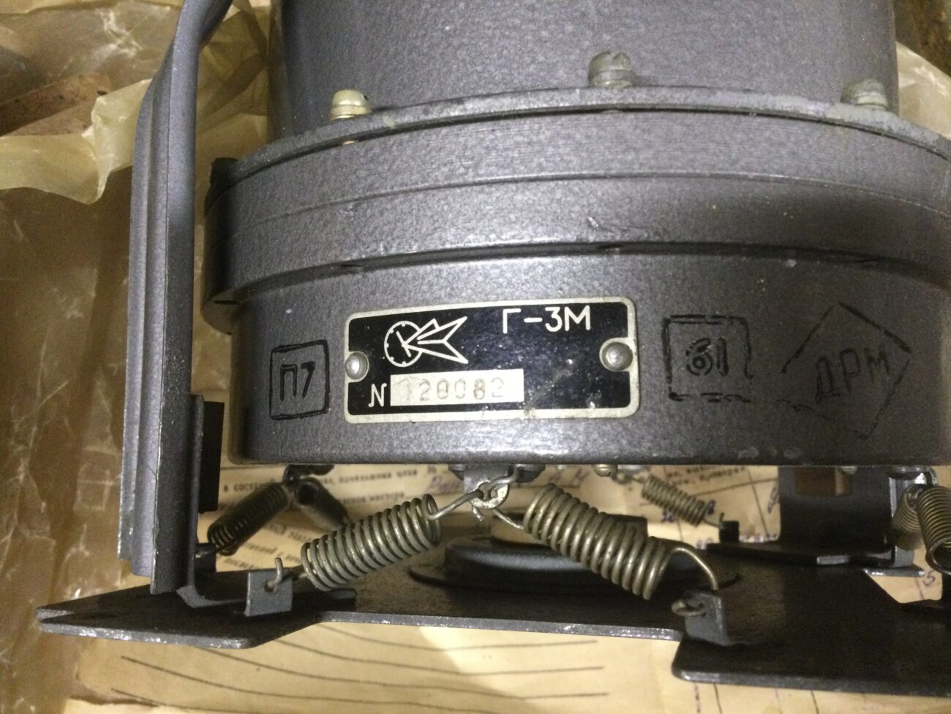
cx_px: 476
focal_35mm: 31
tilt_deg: -67.4
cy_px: 357
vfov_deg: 45.4
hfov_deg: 58.4
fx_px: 852
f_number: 2.4
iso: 200
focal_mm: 3.3
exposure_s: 1/17
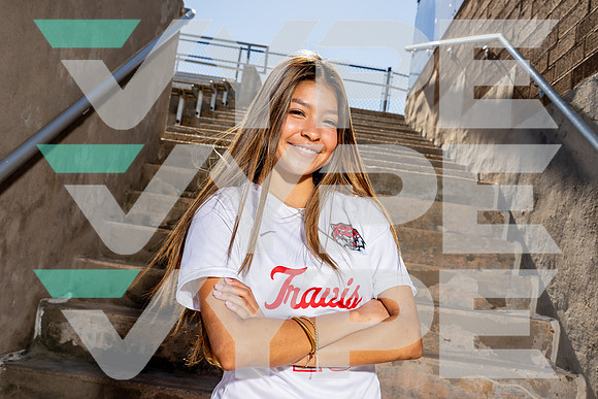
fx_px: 598
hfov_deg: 53.1
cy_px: 200
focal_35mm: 36
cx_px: 299
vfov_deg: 36.9
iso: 100
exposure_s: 1/250
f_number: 8
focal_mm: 36
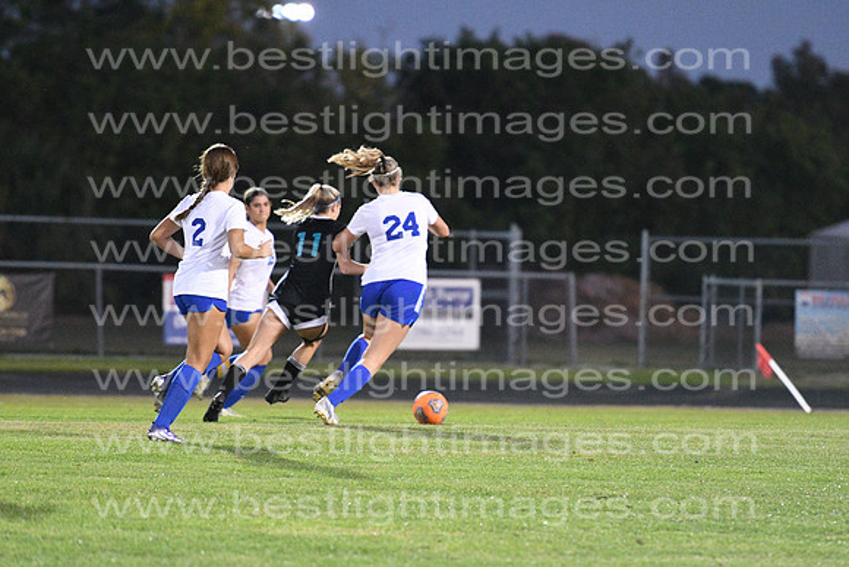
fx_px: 7076
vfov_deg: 4.6
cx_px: 424
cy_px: 284
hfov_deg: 6.9
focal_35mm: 300
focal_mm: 200
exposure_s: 1/800
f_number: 2.8
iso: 8000
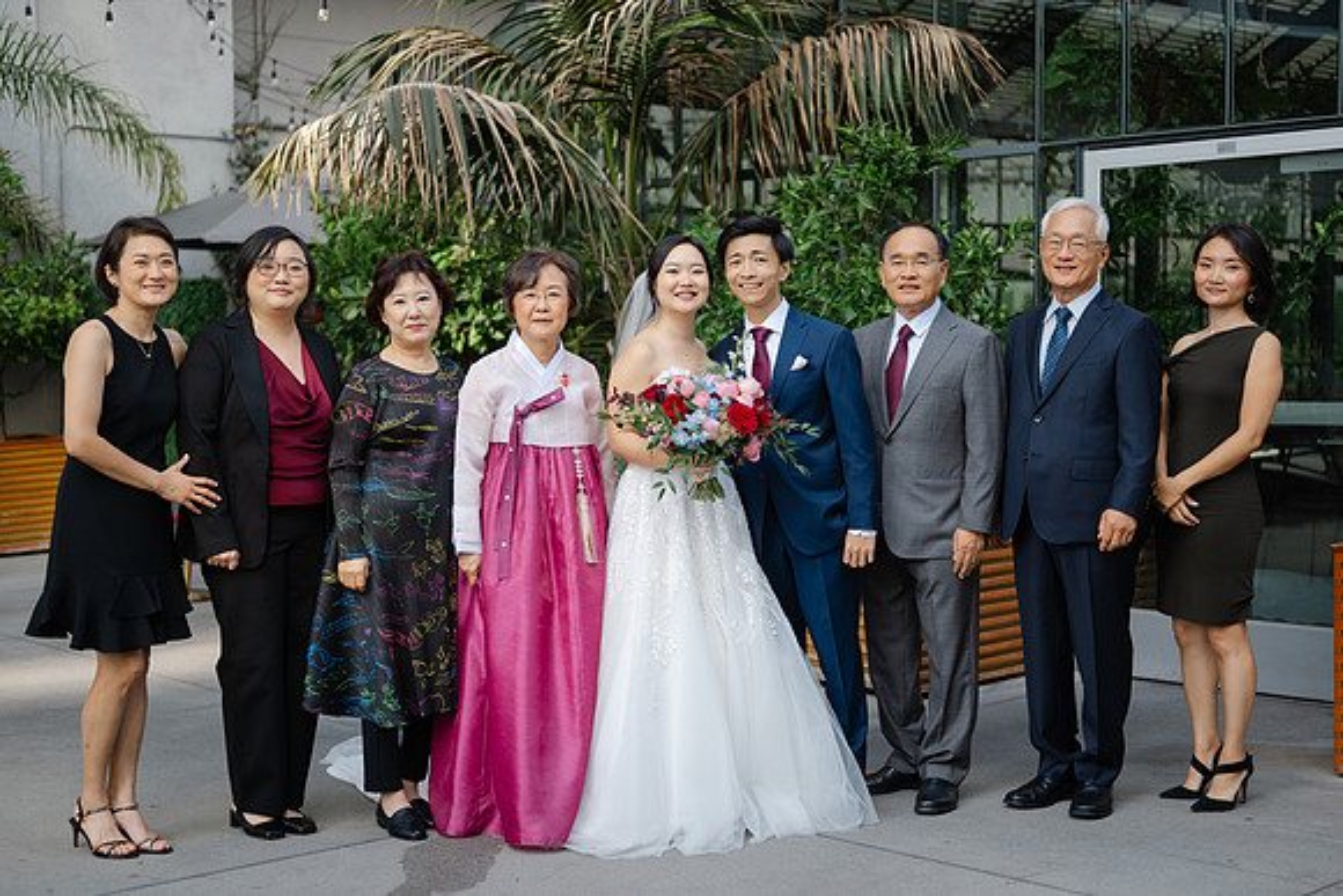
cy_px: 448
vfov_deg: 26.6
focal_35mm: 51
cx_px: 672
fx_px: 1899
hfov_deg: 39.0
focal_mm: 50
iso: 80
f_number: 2
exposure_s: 1/500
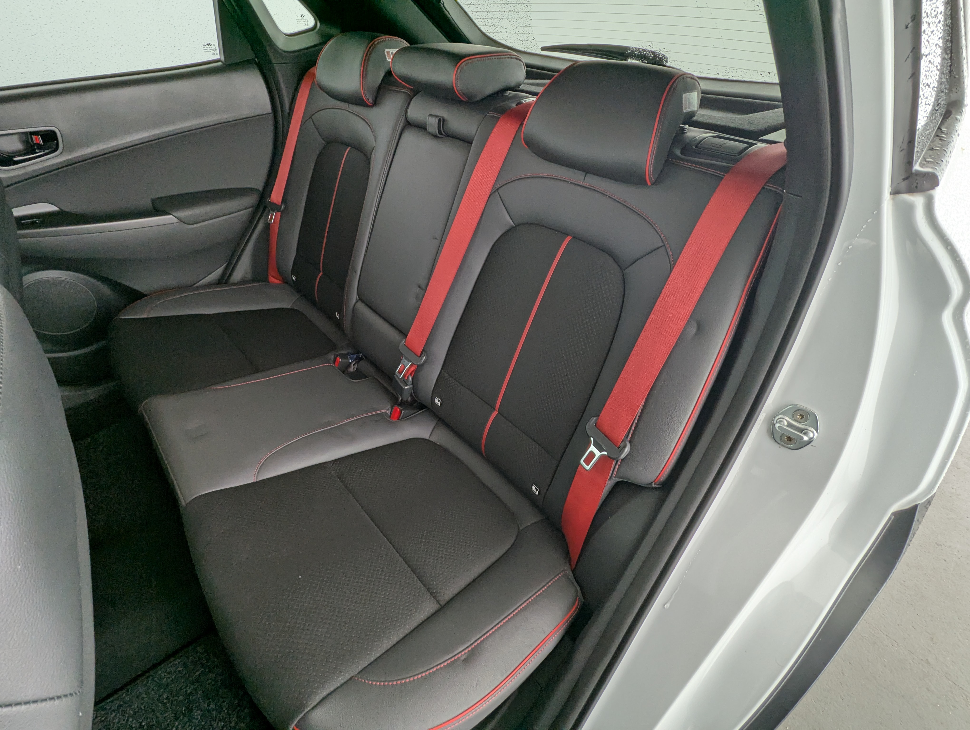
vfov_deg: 78.2
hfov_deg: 94.4
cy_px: 365
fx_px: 449
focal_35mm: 16
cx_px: 485
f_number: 2.2
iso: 61
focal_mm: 2.35
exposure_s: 1/40.5
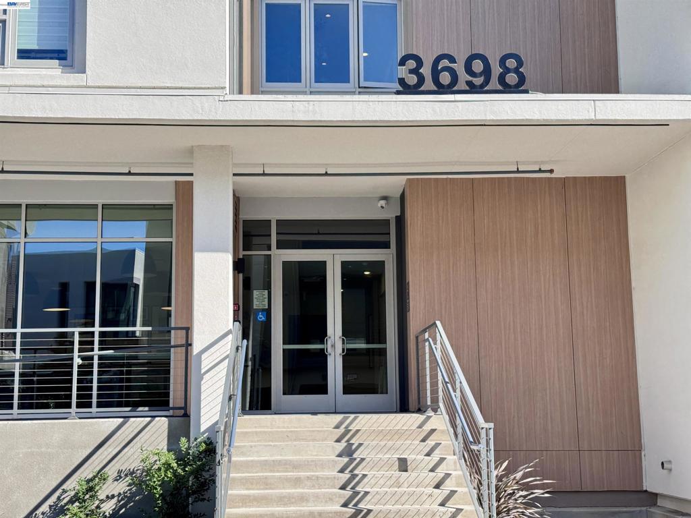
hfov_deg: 39.7
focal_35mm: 48
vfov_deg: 30.3
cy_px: 259
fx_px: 958
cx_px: 346
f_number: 1.78
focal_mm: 6.76
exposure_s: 1/1770
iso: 64
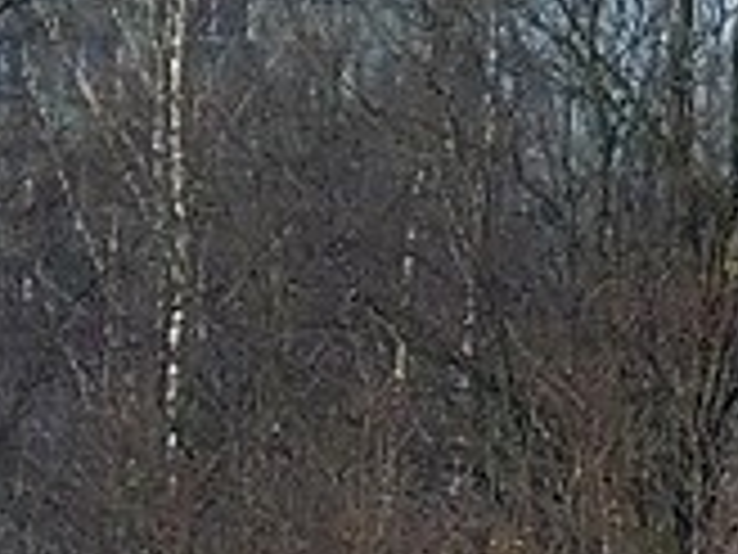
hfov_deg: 2.2
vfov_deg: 1.6
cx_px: -184
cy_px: 977
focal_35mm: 918
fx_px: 19571
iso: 100
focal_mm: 26
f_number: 4
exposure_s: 1/1300
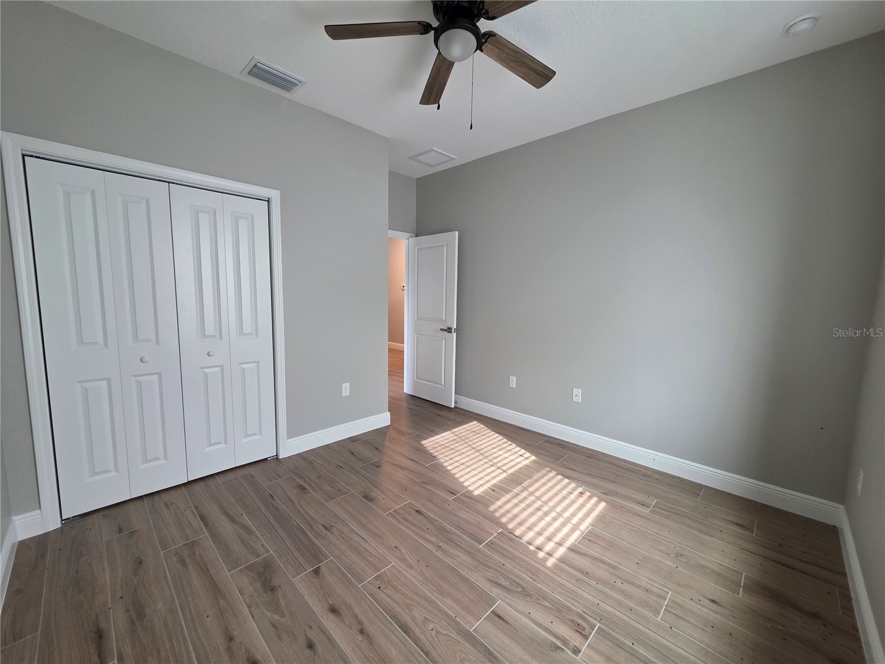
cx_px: 442
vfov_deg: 89.9
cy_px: 332
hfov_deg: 106.2
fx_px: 332
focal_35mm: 13
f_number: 1.9
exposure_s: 1/60
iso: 250
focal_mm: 2.2
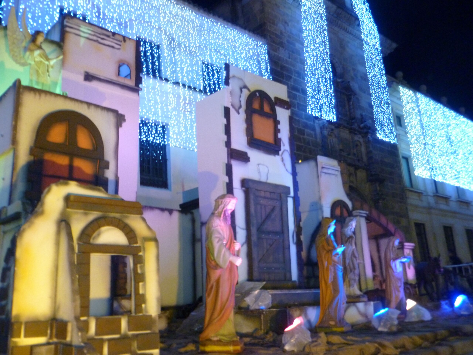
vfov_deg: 44.2
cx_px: 236
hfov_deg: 56.8
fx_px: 437
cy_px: 178
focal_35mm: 32
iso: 320
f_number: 3.5
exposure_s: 1/8
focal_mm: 5.7
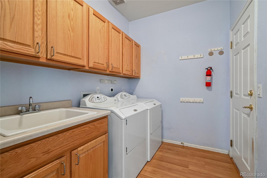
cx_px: 134
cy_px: 89
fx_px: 119
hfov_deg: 96.7
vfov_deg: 73.7
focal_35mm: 16
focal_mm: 16
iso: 400
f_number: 10
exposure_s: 1/4
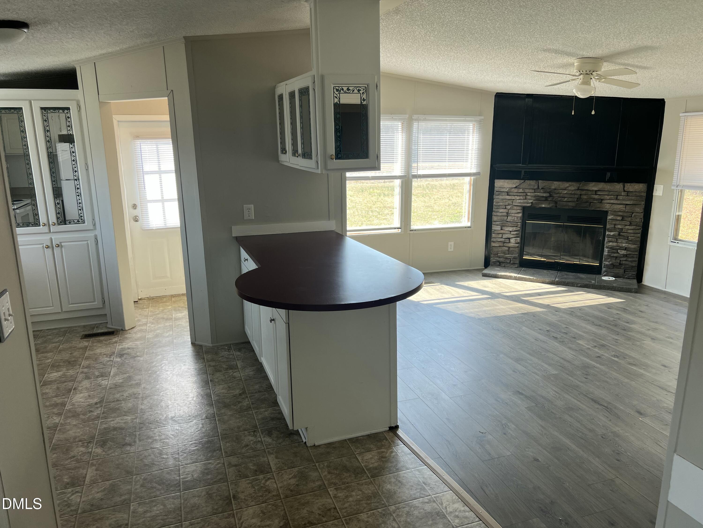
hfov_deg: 67.3
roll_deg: +0.2
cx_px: 352
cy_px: 264
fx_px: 528
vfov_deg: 53.1
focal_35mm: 26
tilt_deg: -10.8
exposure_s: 1/184
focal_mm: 5.7
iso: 40
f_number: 1.5
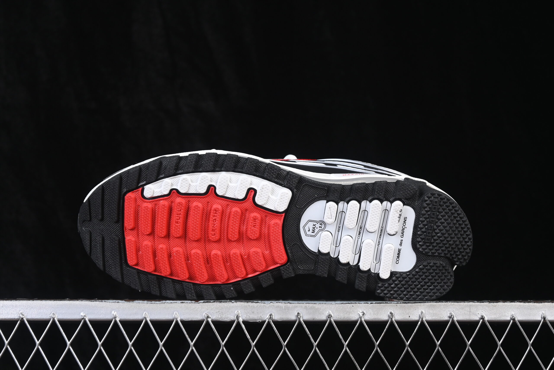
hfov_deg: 27.0
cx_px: 277
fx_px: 1154
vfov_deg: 18.2
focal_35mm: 75
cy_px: 185
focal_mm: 50
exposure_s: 1/80
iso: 160
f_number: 6.3
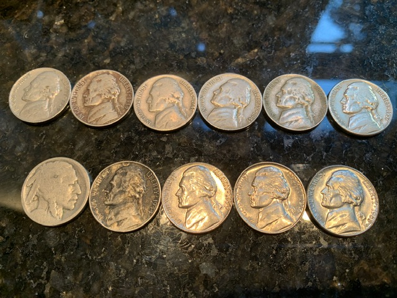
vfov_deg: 53.1
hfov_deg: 67.3
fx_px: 298
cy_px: 149
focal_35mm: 26
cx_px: 198
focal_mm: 4.25
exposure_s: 1/60
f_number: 1.8
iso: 100
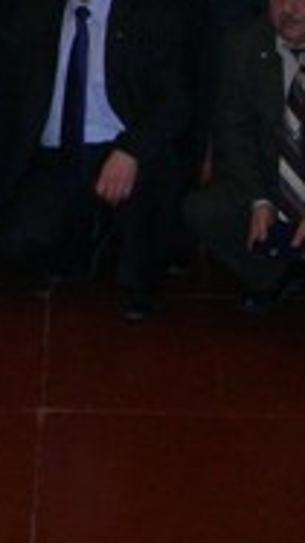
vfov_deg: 14.8
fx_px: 2044
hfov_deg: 8.4
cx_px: -113
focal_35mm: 142
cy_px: -44
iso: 200
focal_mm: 7.8
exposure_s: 1/60.1
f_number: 2.8
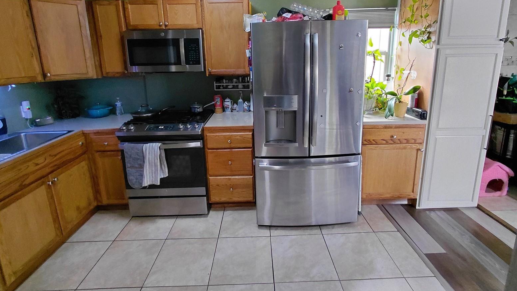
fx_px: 247
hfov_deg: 92.6
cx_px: 261
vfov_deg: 59.9
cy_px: 102
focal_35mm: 18
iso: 320
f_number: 2.2
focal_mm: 1.64
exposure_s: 1/60
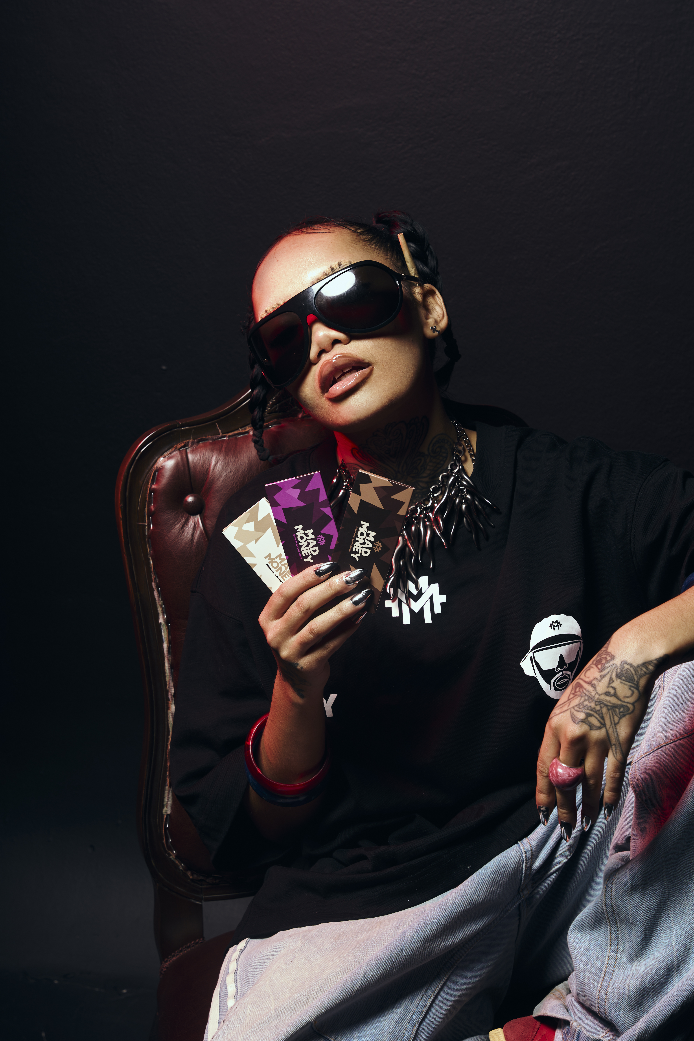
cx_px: 347
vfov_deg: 28.8
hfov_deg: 19.5
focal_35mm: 70
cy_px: 520
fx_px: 2024
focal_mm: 70
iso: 50
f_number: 9
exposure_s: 1/200
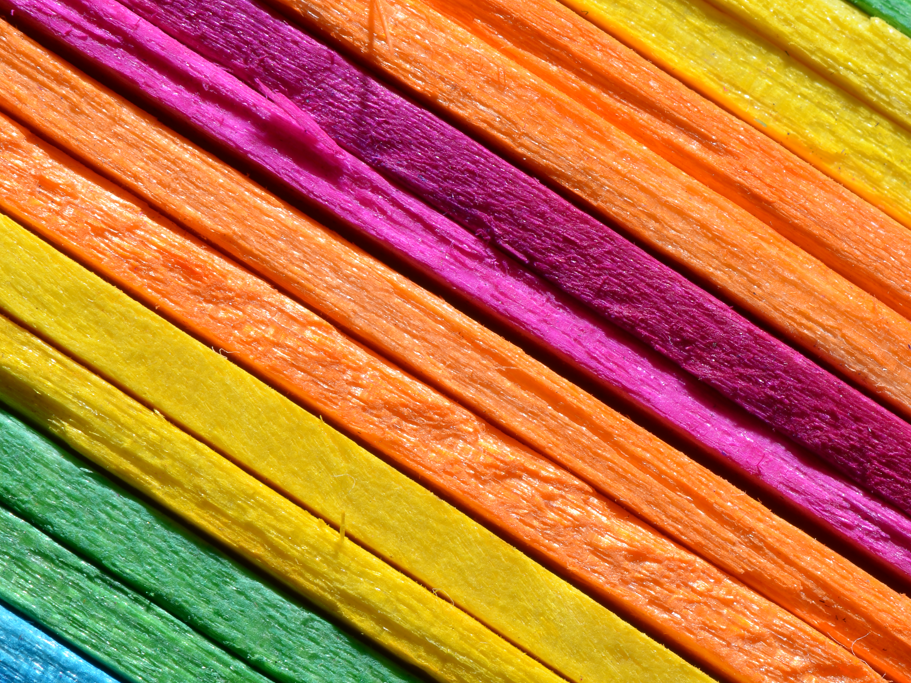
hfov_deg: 9.4
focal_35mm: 210
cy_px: 407
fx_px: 5518
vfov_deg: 7.1
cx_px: 621
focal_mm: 105
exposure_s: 1/60
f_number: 16
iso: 100
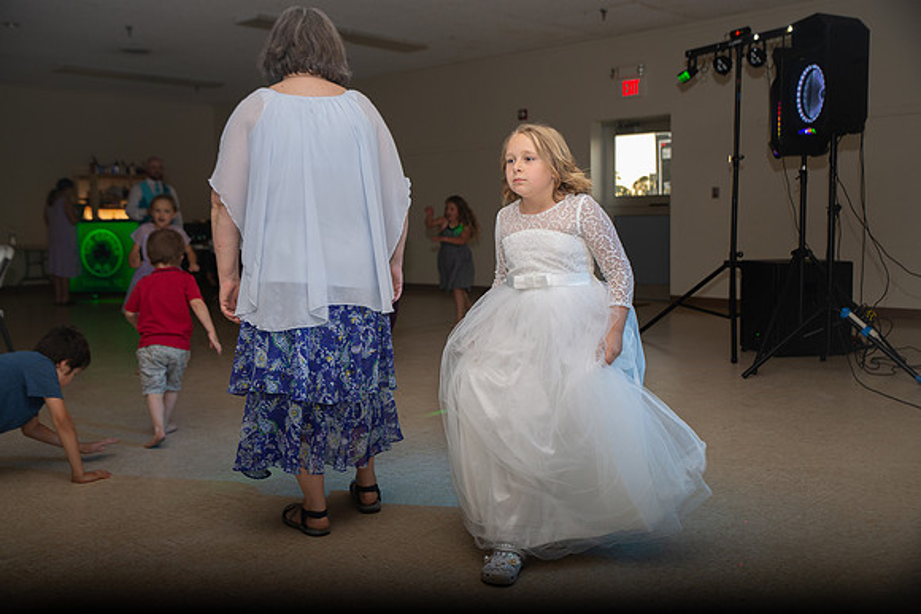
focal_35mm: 36
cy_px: 307
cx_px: 460
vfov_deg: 36.9
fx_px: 921
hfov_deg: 53.1
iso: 800
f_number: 3.5
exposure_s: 1/125
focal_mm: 36
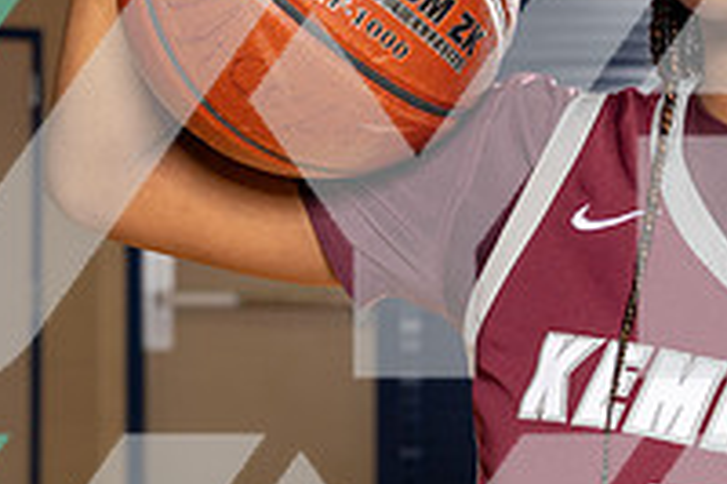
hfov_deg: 14.1
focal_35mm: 145
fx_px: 2926
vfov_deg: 9.4
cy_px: 187
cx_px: 567
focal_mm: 50
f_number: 5.6
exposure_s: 1/250
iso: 640
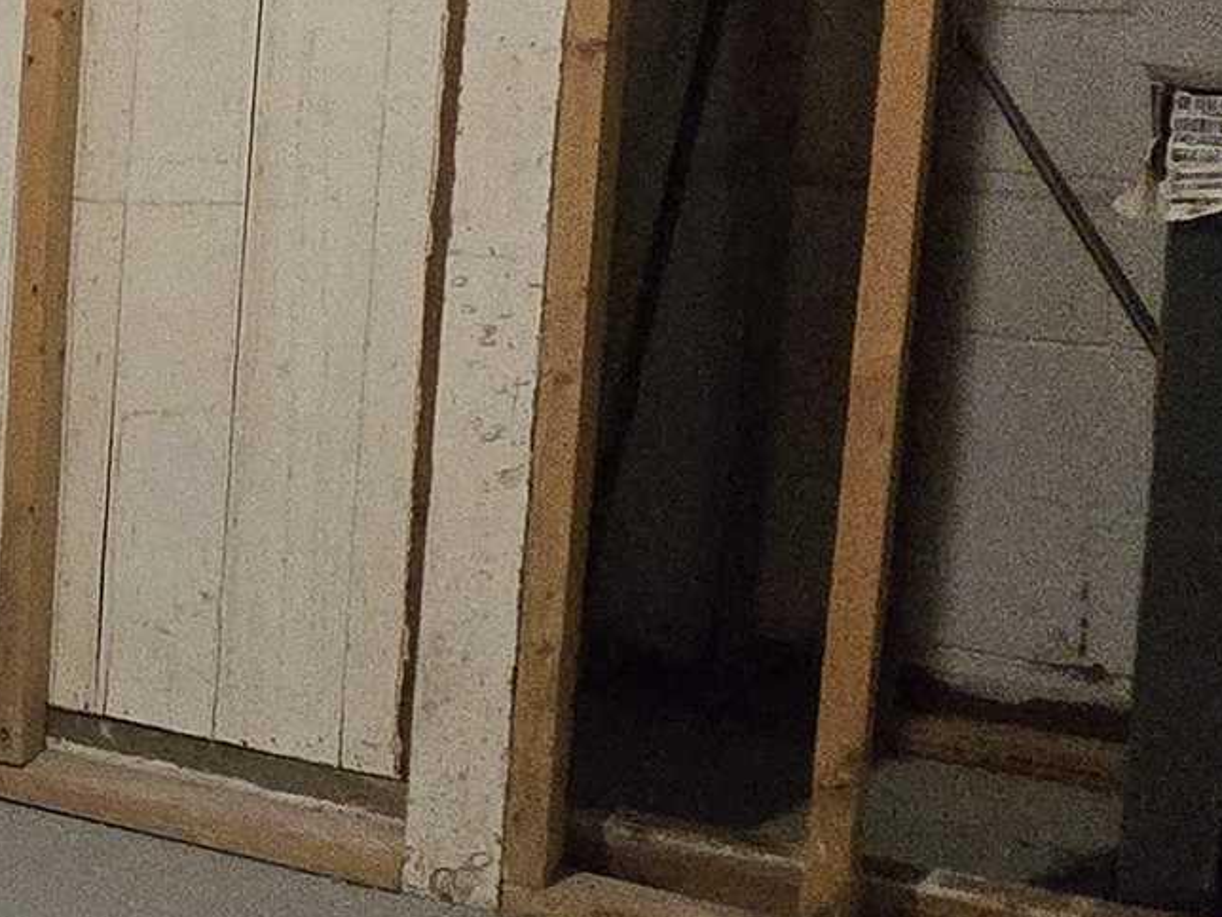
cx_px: -820
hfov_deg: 22.5
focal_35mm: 62
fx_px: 2189
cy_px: 112
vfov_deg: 23.1
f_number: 2.2
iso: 1000
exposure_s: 1/60
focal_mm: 2.2
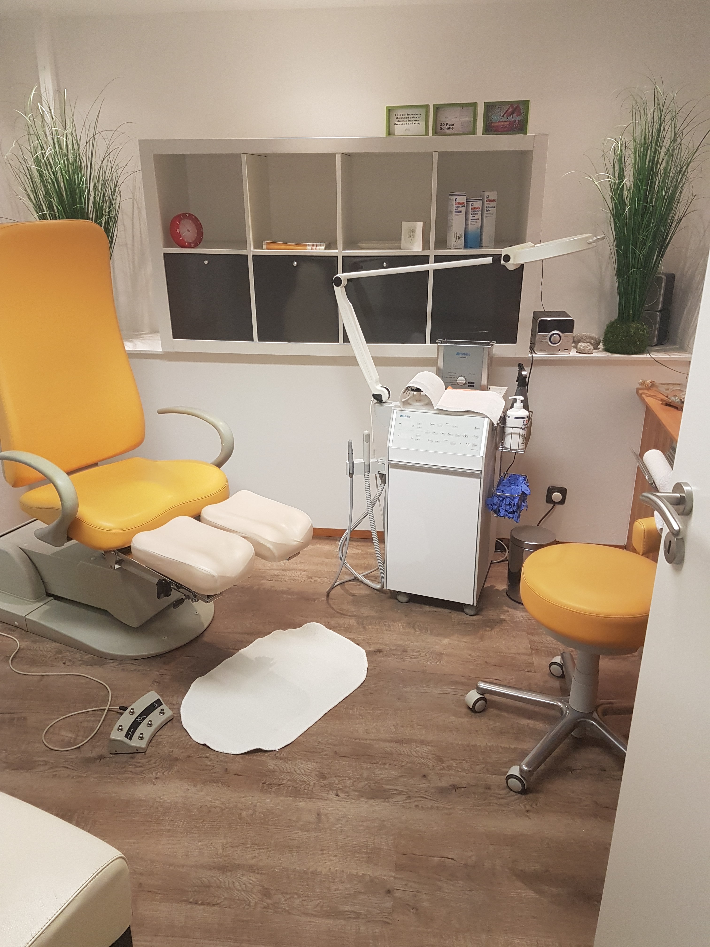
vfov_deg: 67.3
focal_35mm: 26
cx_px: 355
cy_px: 474
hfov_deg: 53.1
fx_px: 711
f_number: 1.7
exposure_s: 1/50
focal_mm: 4.2
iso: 100
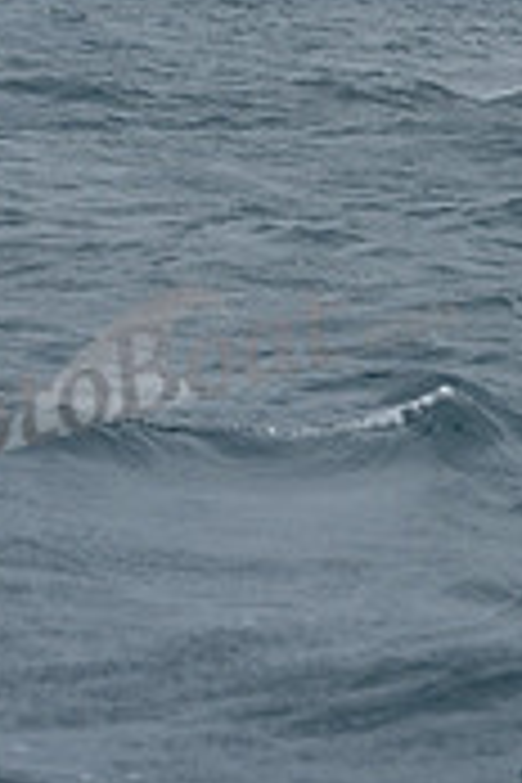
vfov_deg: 6.2
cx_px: 695
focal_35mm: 326
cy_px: -374
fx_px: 7090
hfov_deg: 4.2
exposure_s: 1/800
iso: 250
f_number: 7.1
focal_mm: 98
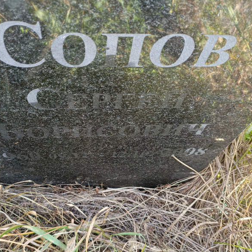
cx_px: 104
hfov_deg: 53.7
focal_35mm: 30
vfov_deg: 54.0
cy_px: 127
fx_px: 247
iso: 243
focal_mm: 4.76
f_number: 1.69
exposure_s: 1/50
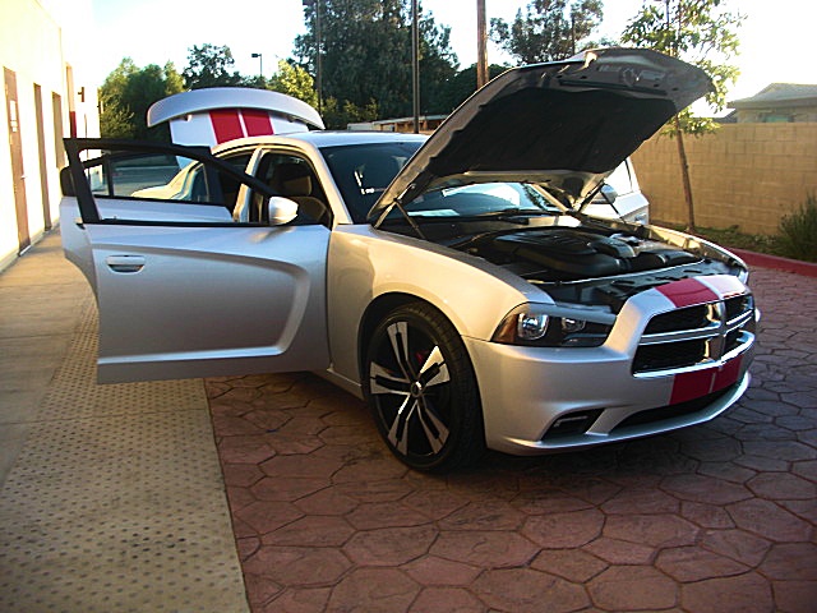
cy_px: 306
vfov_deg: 39.7
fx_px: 850
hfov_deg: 51.4
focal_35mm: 36
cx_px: 408
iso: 50
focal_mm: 6.3
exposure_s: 1/160
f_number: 2.8
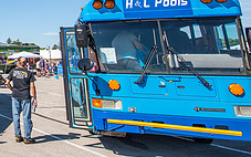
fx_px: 260
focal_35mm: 38
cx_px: -73
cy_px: -1
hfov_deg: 35.6
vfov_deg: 31.1
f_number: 6.3
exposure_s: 1/500
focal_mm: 14
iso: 160
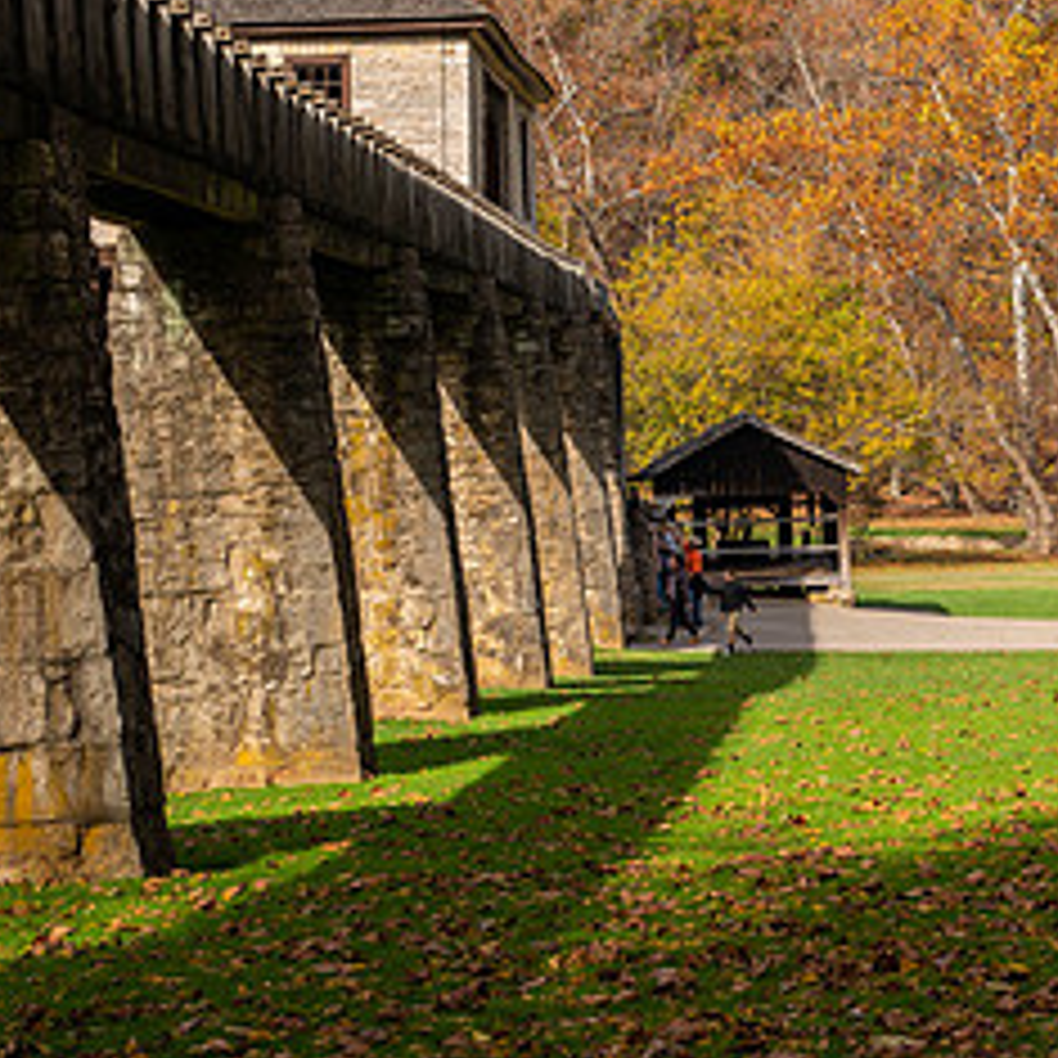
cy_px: 398
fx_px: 4046
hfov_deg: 14.9
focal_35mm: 117
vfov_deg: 14.9
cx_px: 698
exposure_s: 1/200
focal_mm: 55
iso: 100
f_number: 5.6
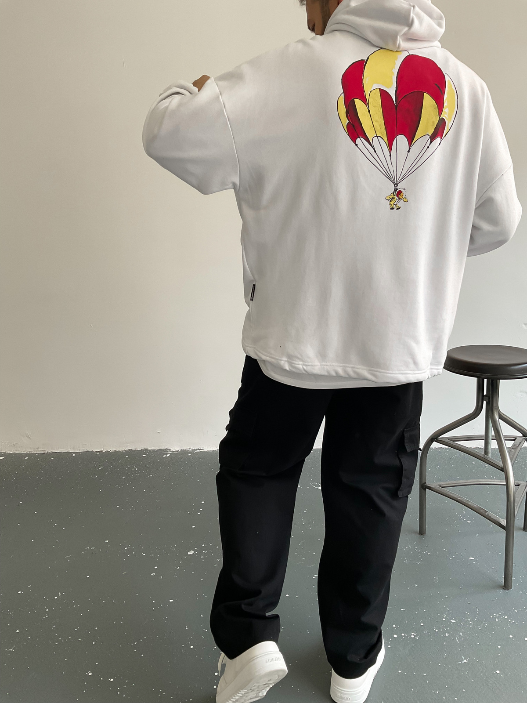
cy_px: 352
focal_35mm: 29
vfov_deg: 61.7
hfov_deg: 48.2
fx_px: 589
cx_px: 264
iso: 50
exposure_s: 1/120
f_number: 1.8
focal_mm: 3
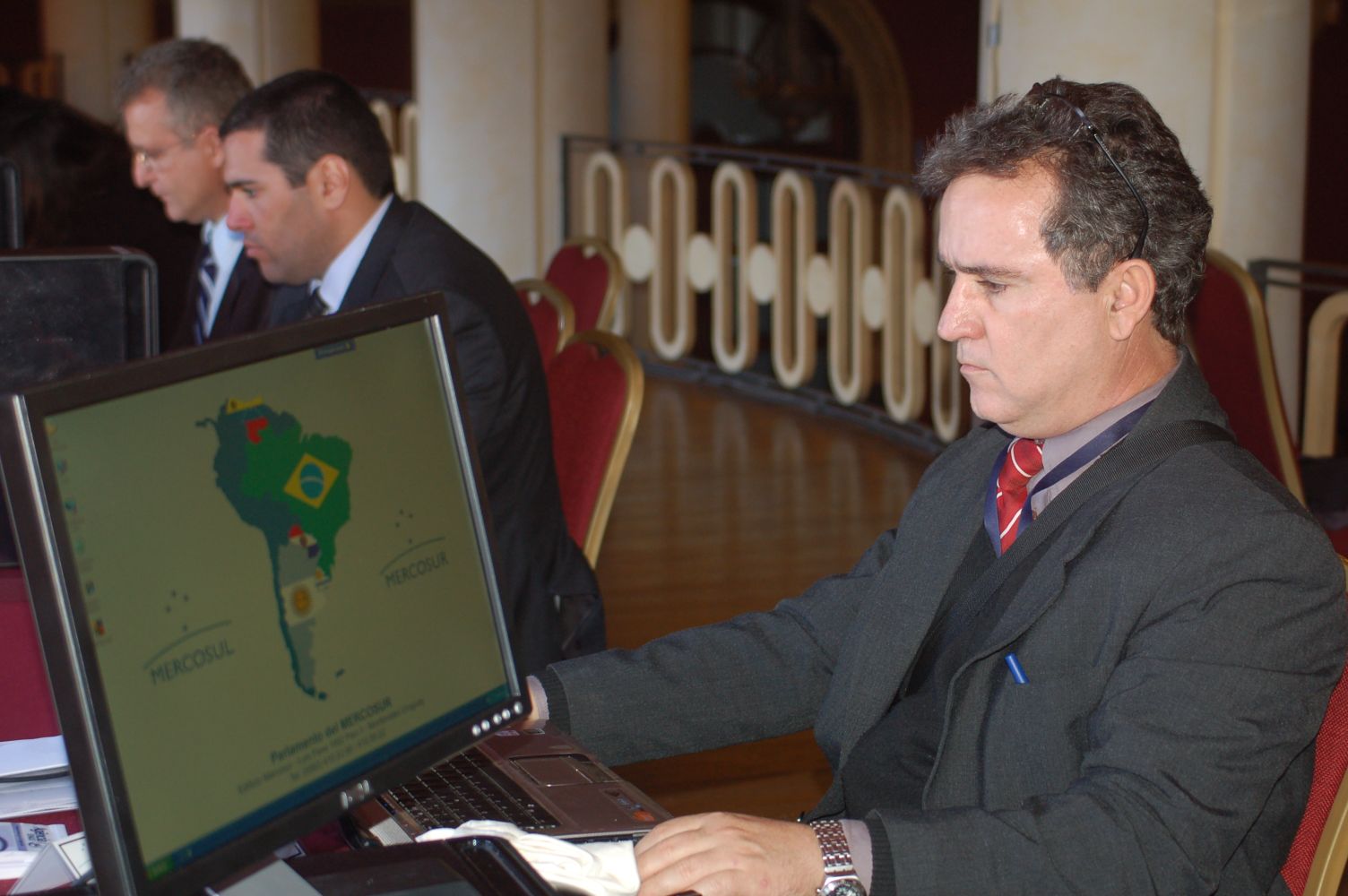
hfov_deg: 28.1
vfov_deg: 18.9
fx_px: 2694
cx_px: 674
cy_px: 448
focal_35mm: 72
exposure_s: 1/60
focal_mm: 48
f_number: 4.5
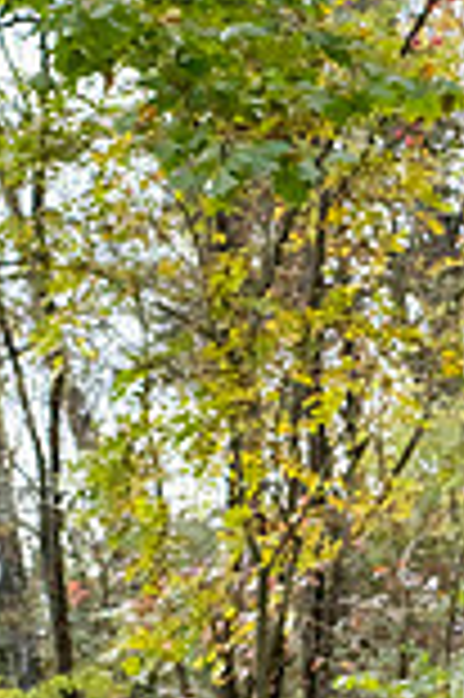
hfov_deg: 5.9
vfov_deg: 8.8
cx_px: 640
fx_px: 4495
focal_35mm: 232
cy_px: 739
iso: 800
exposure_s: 1/640
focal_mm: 80
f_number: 7.1
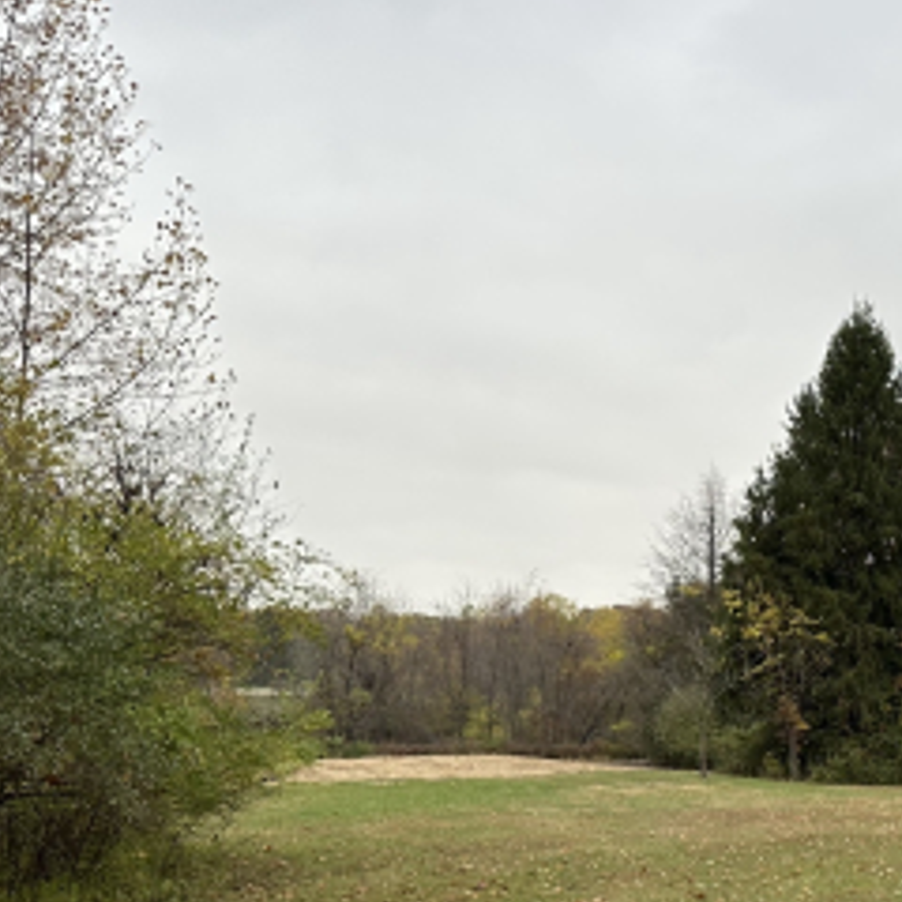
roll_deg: -1.1
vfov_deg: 28.3
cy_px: 759
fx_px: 1739
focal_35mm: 59
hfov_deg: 26.7
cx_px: 994
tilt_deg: -2.3
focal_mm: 6.86
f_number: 1.78
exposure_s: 1/822
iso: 80
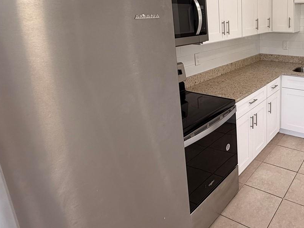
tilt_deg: -11.9
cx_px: 257
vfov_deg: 48.6
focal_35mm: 28
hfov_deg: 57.1
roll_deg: +0.5
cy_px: 69
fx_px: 246
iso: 100
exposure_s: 1/120
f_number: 2.2
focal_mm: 2.22
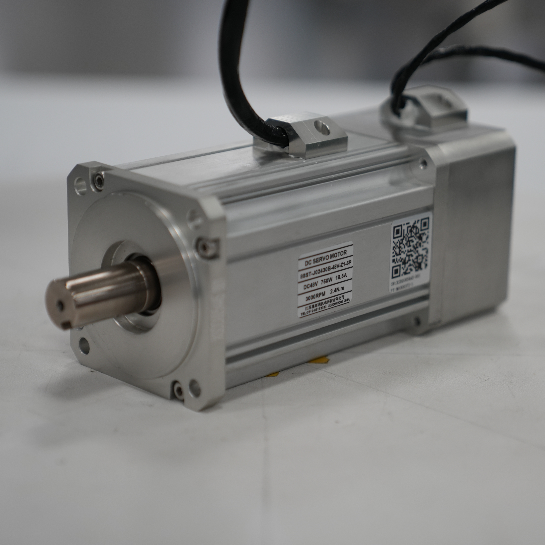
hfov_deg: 18.3
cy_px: 261
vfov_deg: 18.3
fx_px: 1692
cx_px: 318
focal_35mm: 95
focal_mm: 70
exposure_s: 1/80
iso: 200
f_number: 2.8
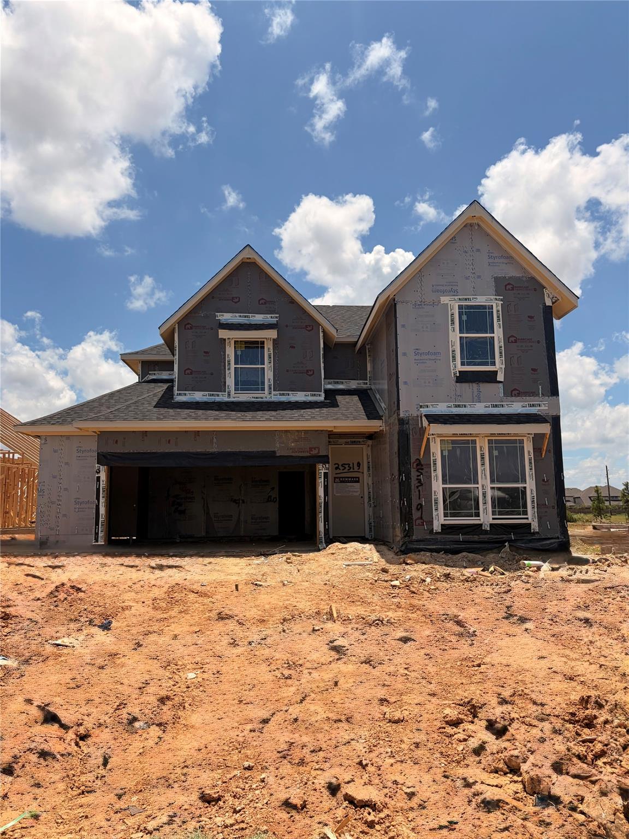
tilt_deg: +9.2
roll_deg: +1.9
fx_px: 630
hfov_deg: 53.1
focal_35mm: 26
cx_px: 314
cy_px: 420
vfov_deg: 67.3
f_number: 1.6
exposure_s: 1/7813
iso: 50
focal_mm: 5.96
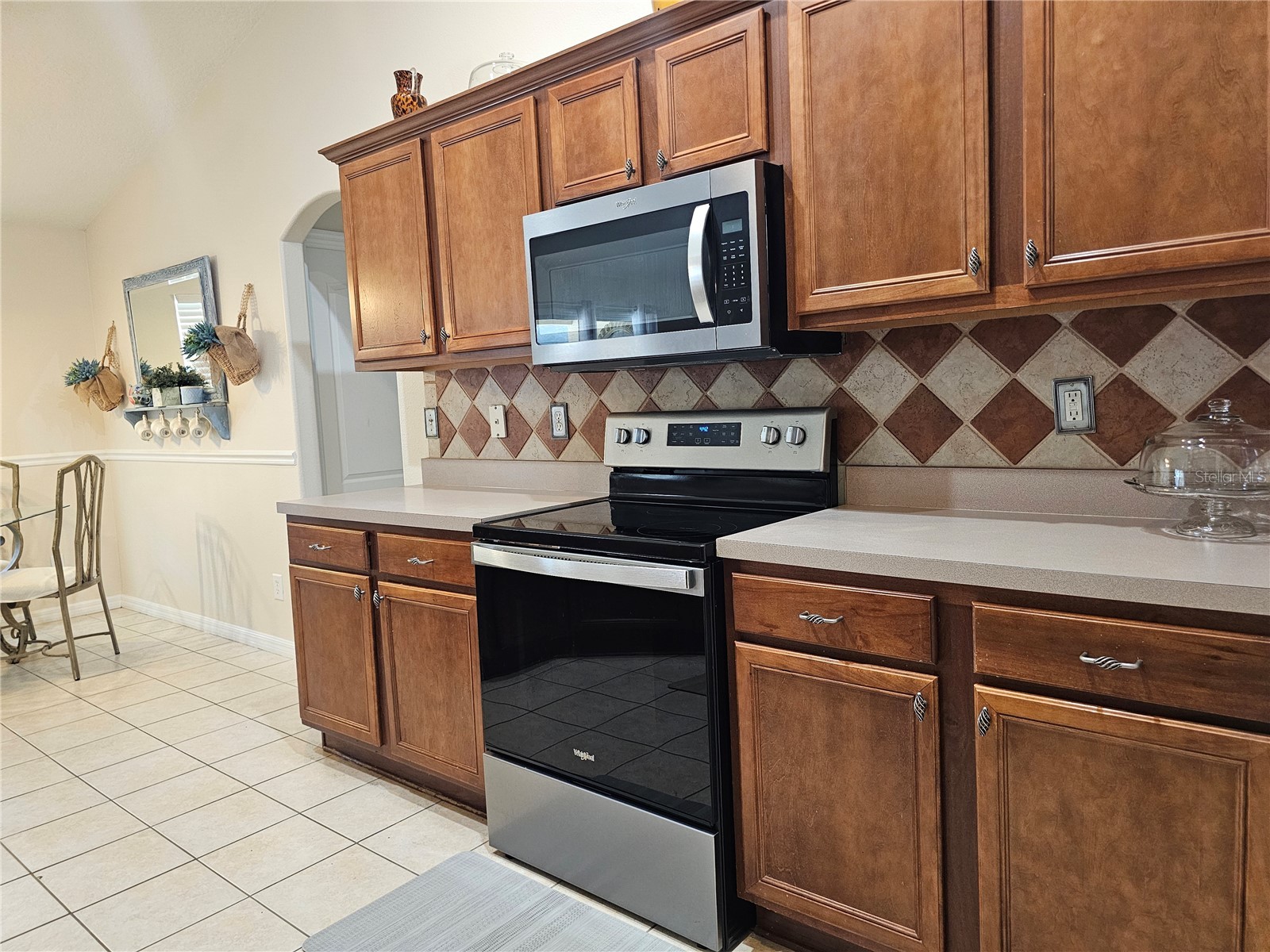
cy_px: 476
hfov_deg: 73.9
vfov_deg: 58.9
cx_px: 635
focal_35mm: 23
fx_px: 844
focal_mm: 6.3
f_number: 1.7
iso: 640
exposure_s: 1/120
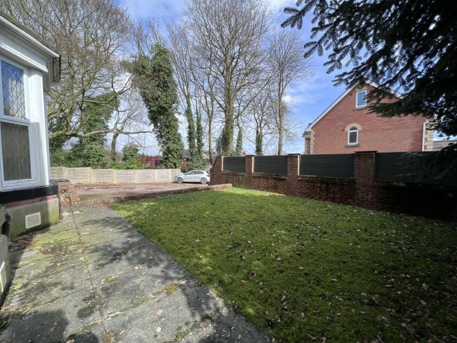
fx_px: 172
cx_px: 228
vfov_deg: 89.9
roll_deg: +0.4
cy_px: 172
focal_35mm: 13
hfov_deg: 106.2
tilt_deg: -3.2
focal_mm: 1.57
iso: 32
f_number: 1.8
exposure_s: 1/791
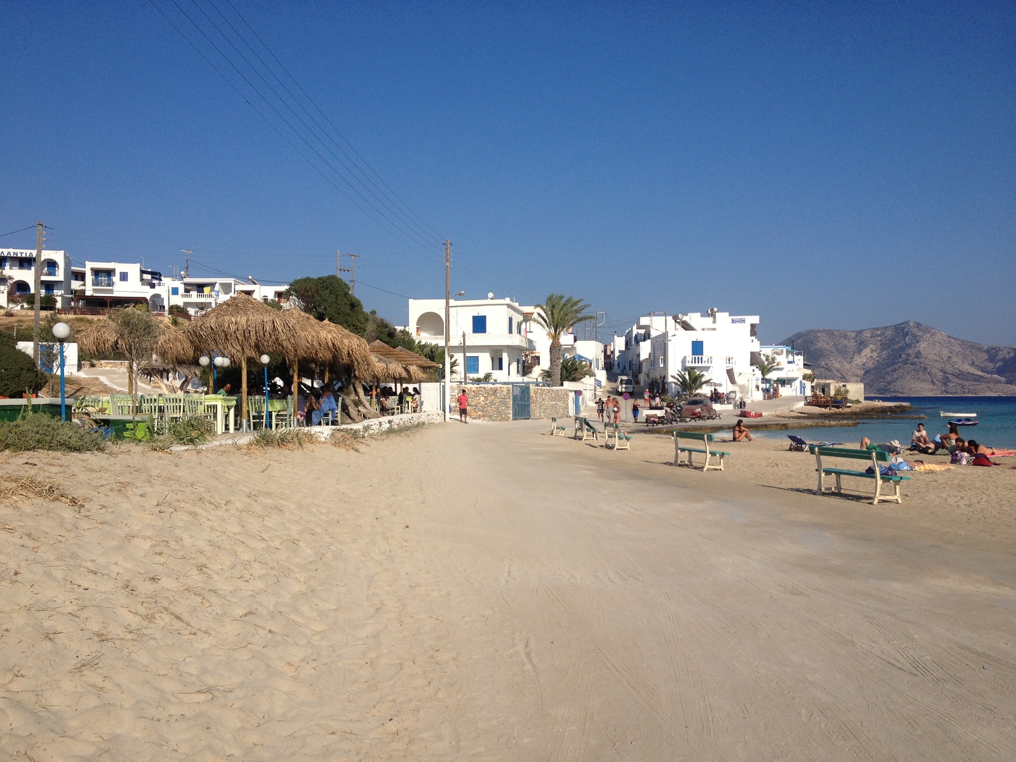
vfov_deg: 40.7
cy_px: 381
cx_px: 508
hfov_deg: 52.6
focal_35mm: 35
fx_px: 1027
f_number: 2.4
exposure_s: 1/3067
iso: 50
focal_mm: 4.28
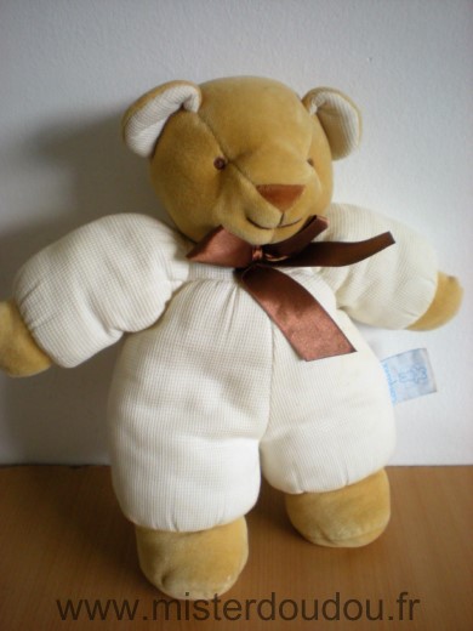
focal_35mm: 38
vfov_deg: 49.0
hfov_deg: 37.7
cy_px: 316
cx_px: 236
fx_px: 692
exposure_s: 1/45.3
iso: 200
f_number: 3.1
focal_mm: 6.3
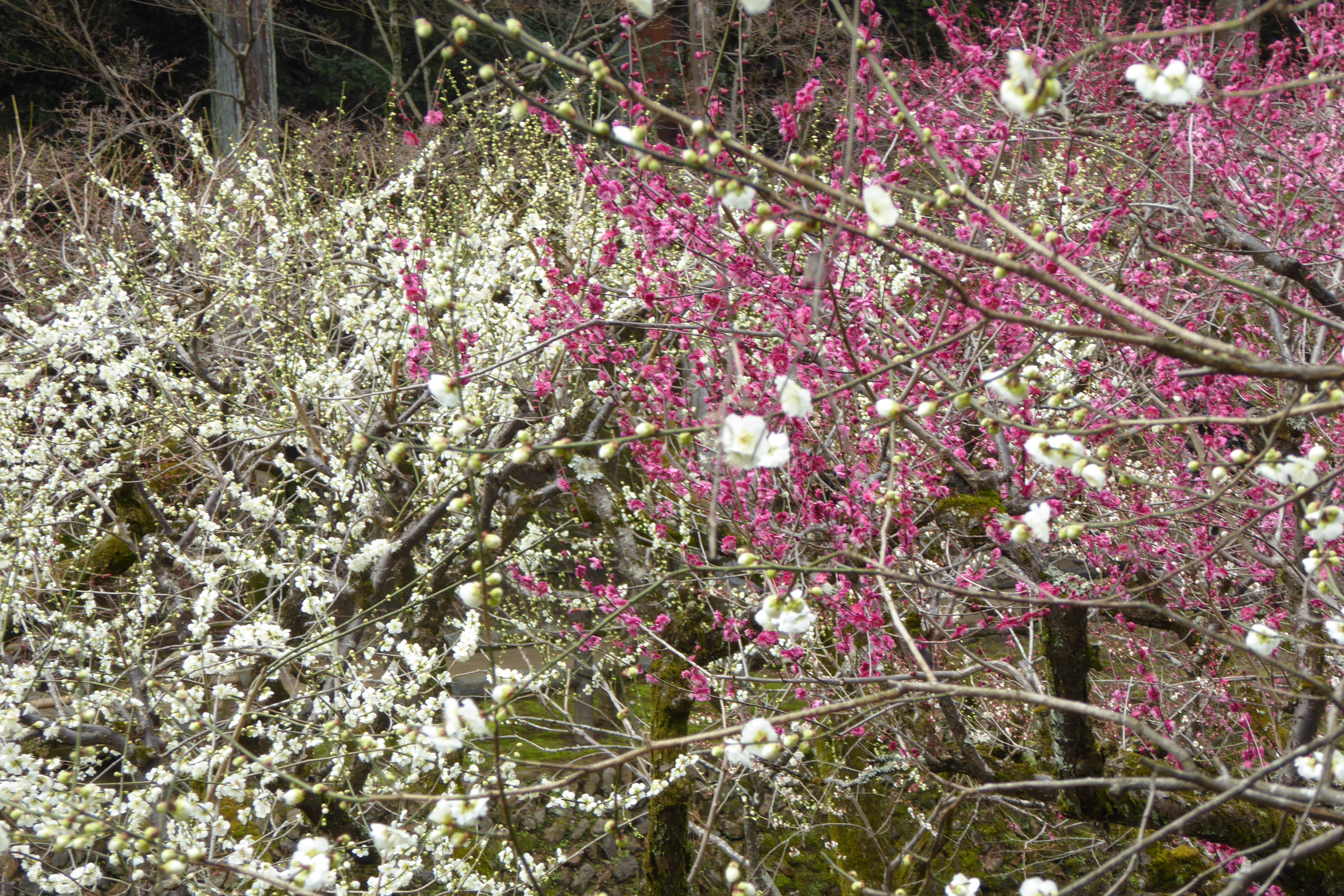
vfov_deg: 11.4
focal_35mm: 120
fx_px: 4480
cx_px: 670
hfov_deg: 17.1
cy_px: 504
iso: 100
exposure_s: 1/125
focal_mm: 20.6
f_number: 5.1
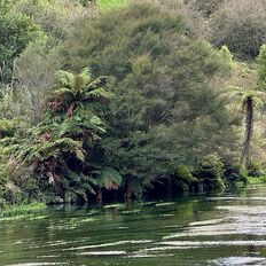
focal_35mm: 176
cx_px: 225
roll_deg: +0.4
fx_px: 1530
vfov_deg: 9.9
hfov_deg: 9.9
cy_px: 75
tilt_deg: +1.4
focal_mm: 9
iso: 50
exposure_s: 1/99
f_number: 2.8
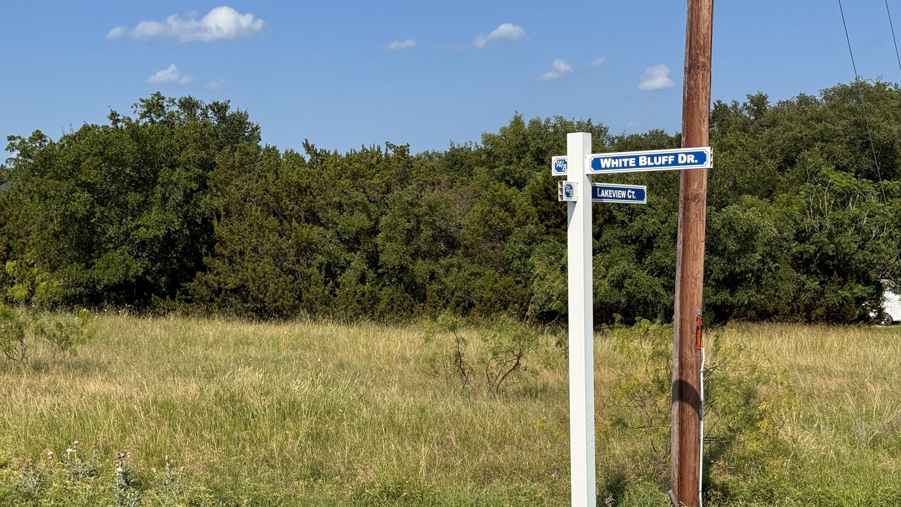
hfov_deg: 39.2
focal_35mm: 53
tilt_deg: -3.9
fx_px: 1266
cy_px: 278
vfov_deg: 22.6
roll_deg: -0.1
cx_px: 451
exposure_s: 1/5848
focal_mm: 6.76
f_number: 1.78
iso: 64
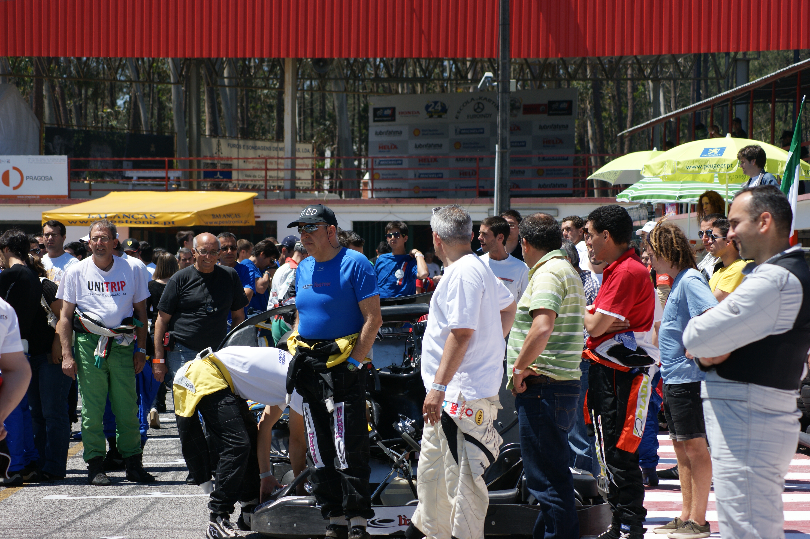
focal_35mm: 128
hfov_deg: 16.1
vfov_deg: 10.7
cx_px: 405
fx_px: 2867
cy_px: 270
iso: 100
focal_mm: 85
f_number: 6.3
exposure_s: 1/400
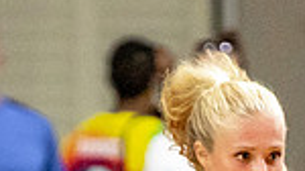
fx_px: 11625
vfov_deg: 0.8
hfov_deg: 1.5
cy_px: 359
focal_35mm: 1439
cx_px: 53
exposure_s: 1/800
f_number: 2.8
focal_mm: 200
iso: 2500
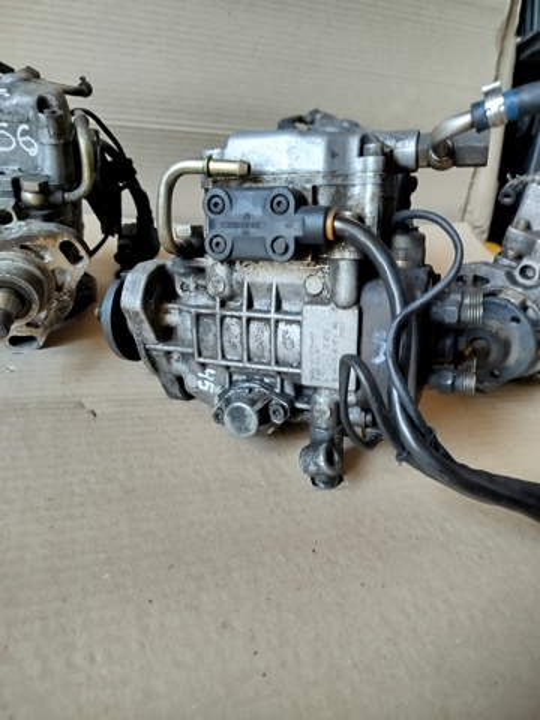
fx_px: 499
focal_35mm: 24
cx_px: 270
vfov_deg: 71.6
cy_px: 360
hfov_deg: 56.8
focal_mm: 5.31
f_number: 1.7
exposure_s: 1/33
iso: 320
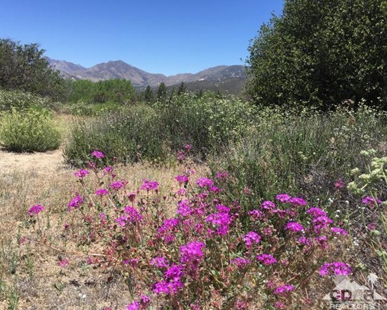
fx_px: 355
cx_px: 180
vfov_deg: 47.2
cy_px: 156
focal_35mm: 31
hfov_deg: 57.1
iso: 32
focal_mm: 4.15
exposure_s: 1/1582
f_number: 2.2
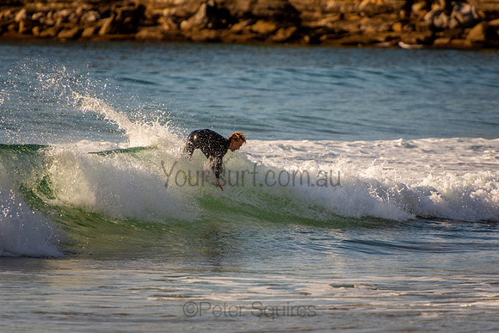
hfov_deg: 3.4
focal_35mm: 600
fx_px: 8318
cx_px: 250
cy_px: 166
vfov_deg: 2.3
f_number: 5.6
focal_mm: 400
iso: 320
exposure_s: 1/1250
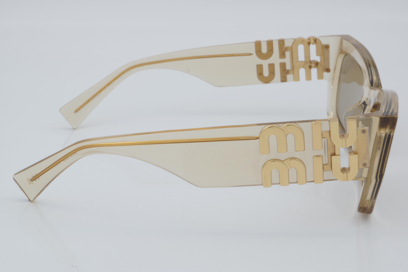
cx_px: 204
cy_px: 136
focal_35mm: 75
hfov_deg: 27.0
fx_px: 850
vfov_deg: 18.2
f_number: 32
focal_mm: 50
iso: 100
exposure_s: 1/4
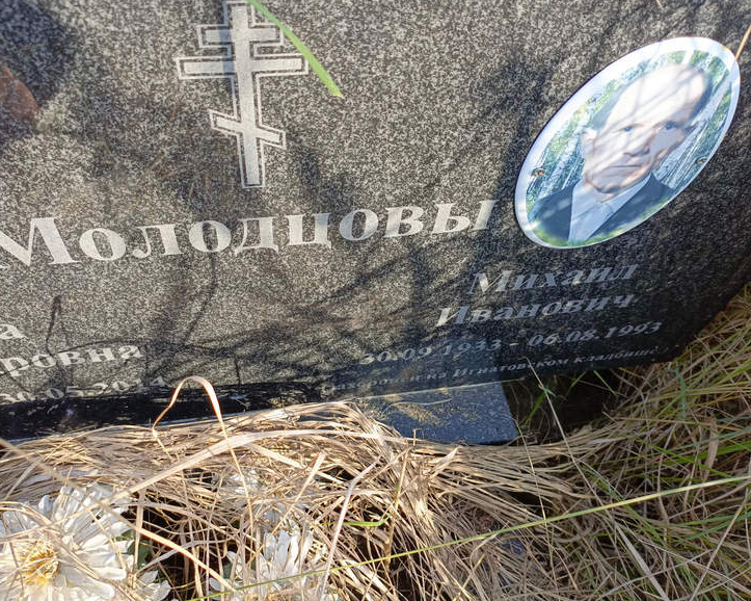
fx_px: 600
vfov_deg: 53.2
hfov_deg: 64.0
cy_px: 299
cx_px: 352
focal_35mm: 27
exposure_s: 1/186
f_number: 1.69
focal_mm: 4.76
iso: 112
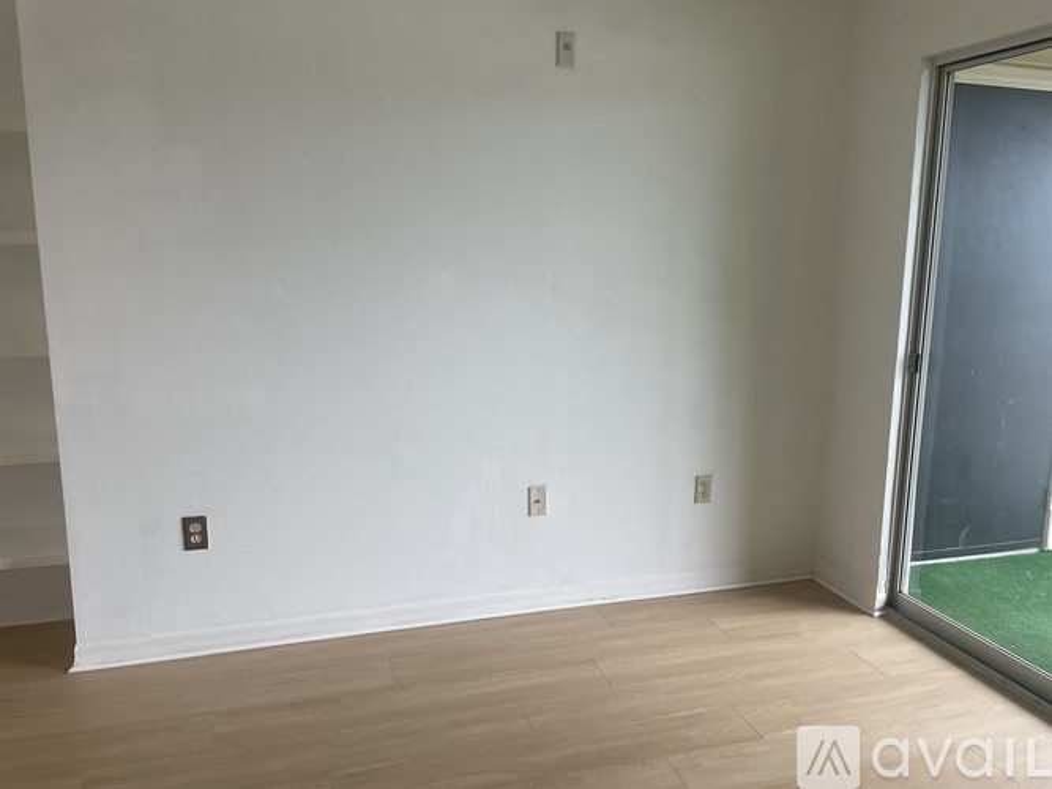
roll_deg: +0.4
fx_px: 790
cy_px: 394
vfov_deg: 53.0
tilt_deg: -10.6
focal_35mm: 26
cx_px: 526
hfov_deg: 67.3
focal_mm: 4.2
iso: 50
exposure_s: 1/120
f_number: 1.6
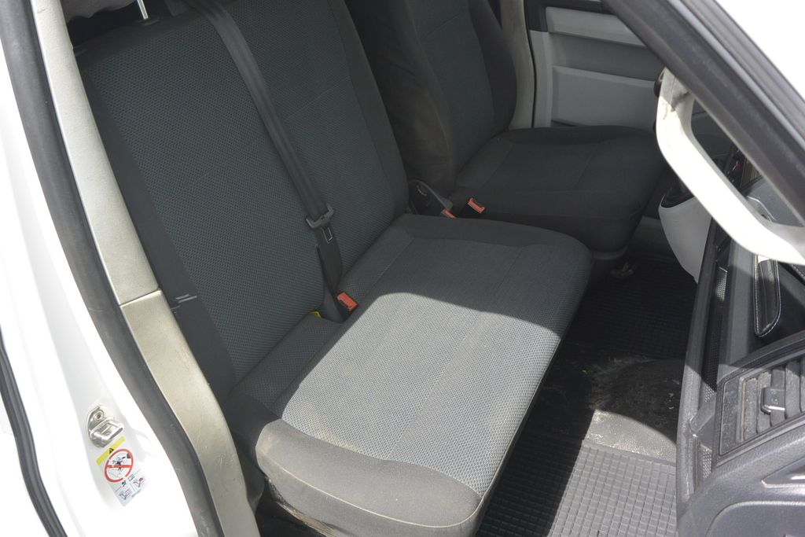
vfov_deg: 42.3
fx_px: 693
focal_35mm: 31
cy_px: 268
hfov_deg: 60.3
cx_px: 402
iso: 160
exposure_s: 1/500
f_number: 4
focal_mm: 11.8
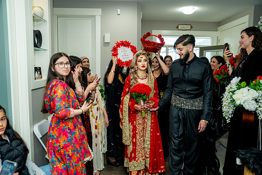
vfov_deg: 45.0
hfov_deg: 63.6
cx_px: 131
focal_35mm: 29
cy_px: 88
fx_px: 211
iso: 1000
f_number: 2.8
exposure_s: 1/200
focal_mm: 29
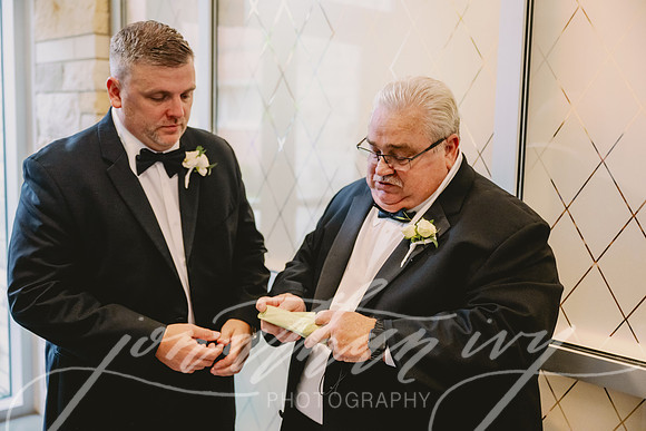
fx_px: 718
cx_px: 323
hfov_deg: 48.4
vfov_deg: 33.4
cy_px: 216
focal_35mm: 40
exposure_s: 1/400
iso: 2000
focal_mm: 40
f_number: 2.8
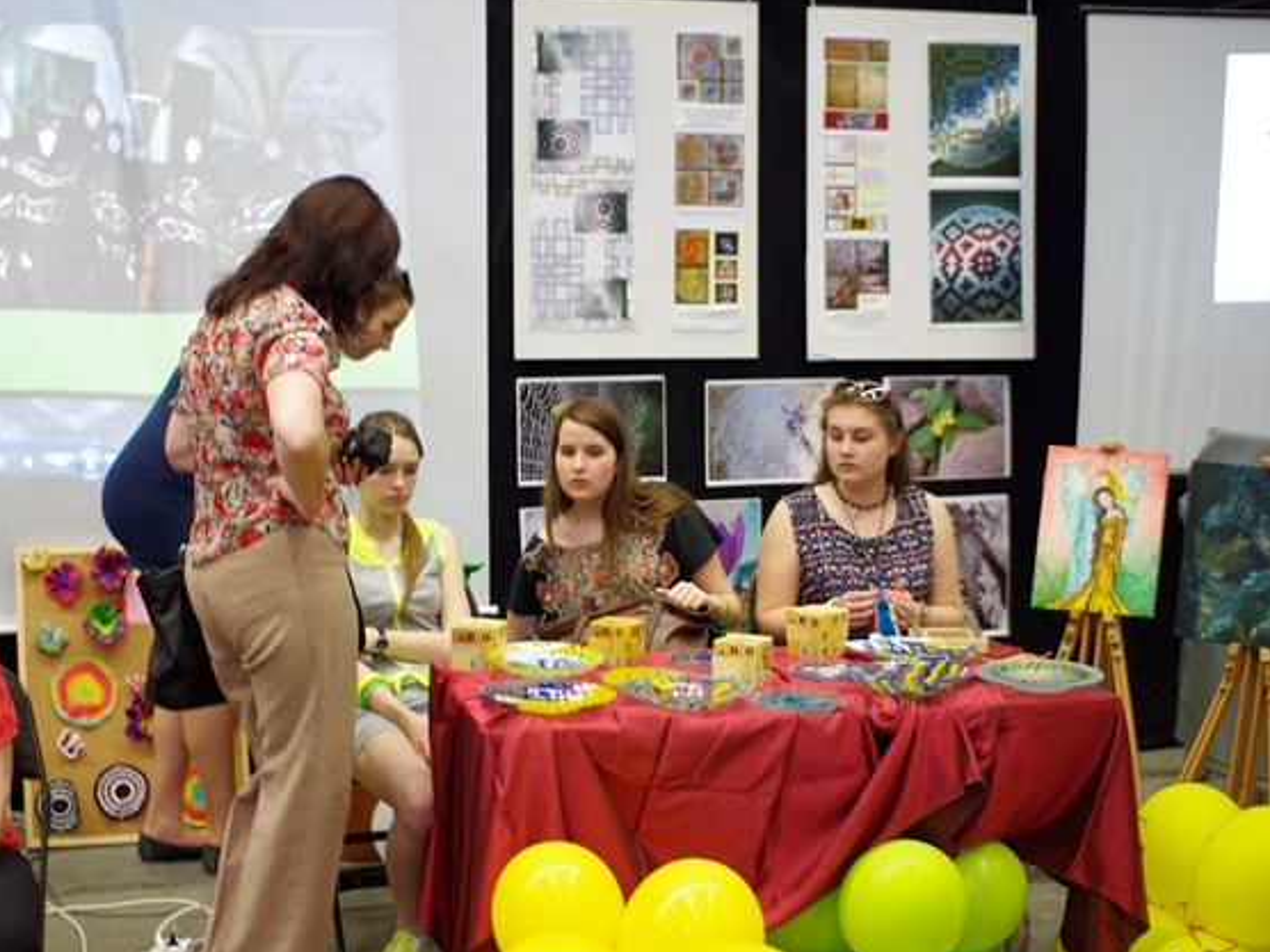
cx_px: 547
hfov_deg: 38.1
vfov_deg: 29.1
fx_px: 1834
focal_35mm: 50
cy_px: 476
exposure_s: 1/60
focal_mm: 30
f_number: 1.8
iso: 400
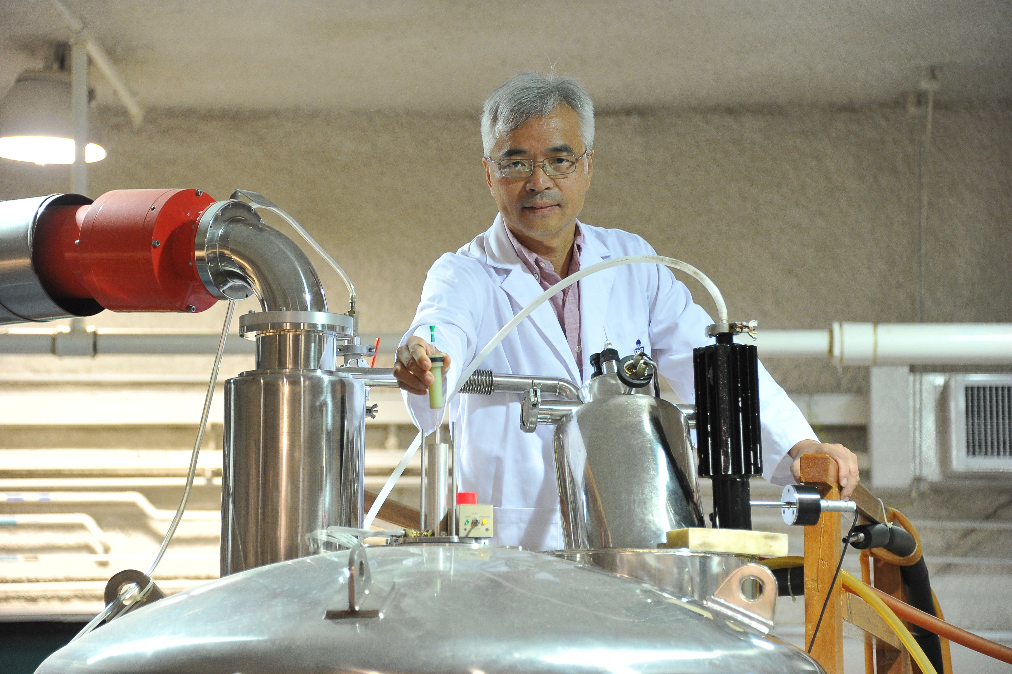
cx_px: 506
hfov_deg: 16.8
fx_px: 3427
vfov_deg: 11.2
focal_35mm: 122
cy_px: 337
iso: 3200
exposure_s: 1/80
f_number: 5.6
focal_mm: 122
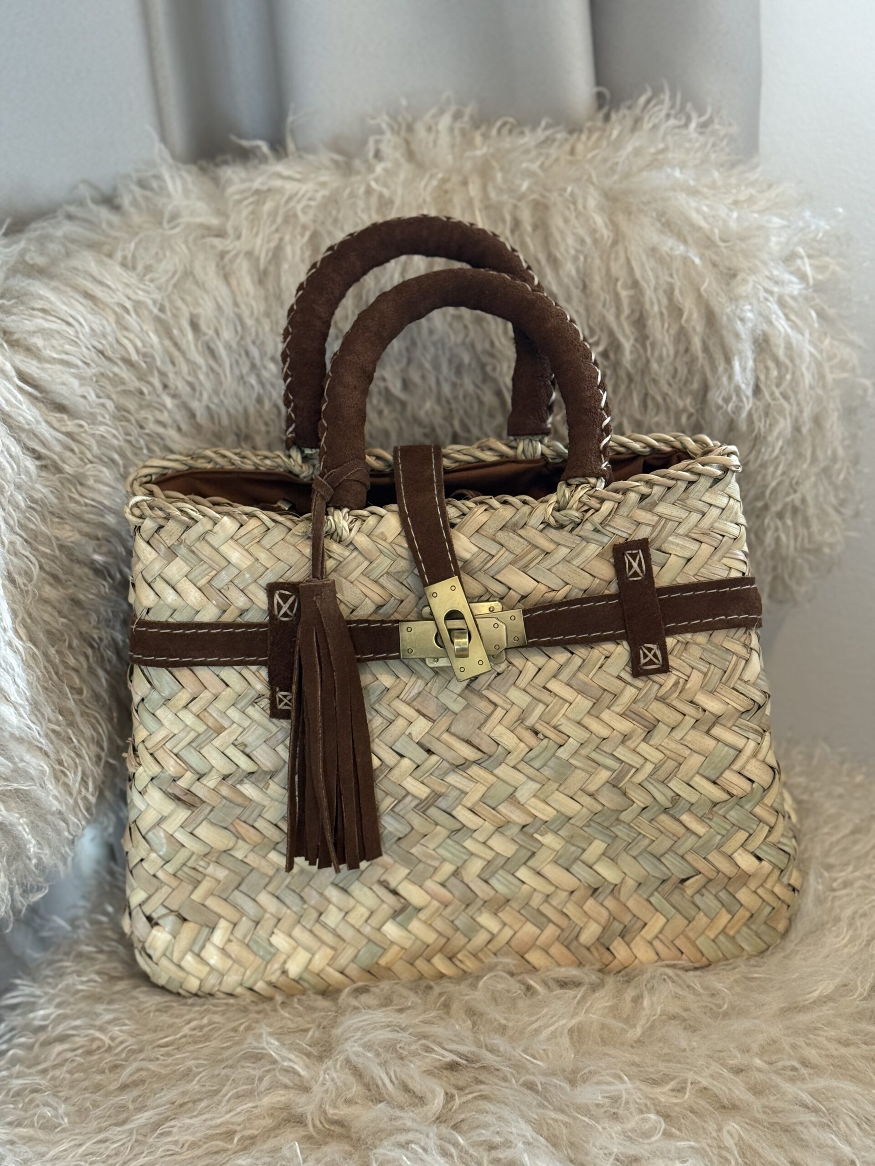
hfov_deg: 30.3
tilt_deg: -30.3
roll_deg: +5.5
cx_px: 438
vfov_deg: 39.7
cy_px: 583
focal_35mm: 48
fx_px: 1618
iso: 160
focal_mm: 6.76
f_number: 1.78
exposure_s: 1/71
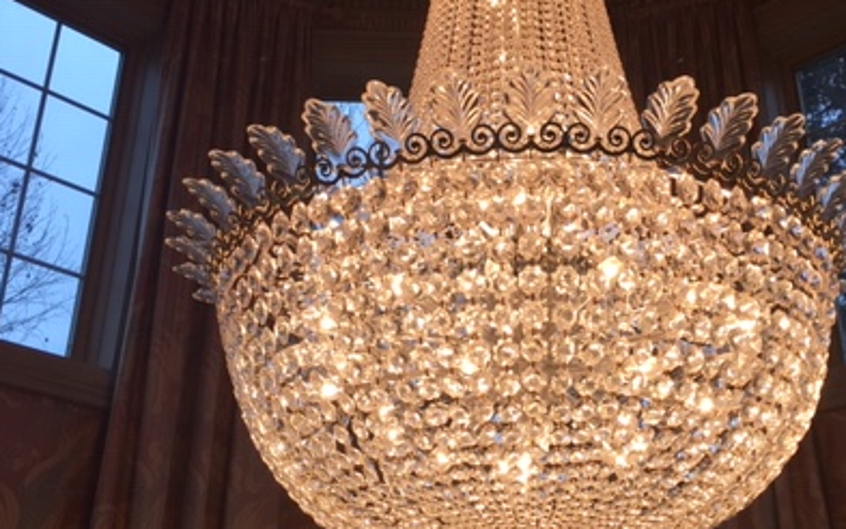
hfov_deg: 40.1
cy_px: 187
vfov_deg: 25.8
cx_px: 506
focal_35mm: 50
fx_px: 1153
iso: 32
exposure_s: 1/120
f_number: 2.2
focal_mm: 4.15
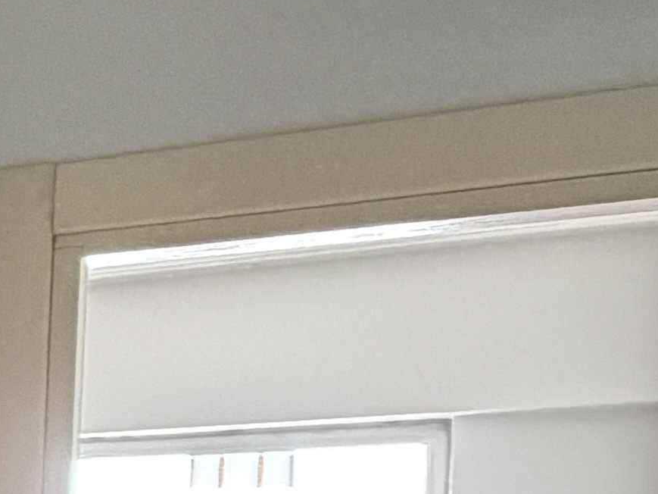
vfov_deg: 15.1
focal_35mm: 92
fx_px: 1749
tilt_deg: -2.7
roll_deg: -0.9
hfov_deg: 13.5
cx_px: -1029
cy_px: 702
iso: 400
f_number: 2.2
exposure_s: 1/60
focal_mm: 2.22
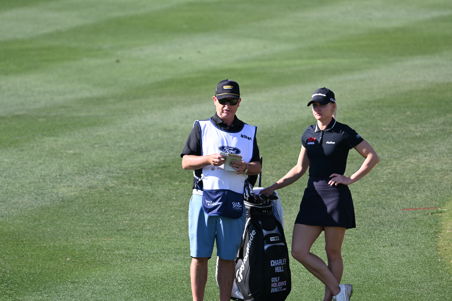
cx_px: 226
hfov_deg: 3.4
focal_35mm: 600
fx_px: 7533
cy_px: 150
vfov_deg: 2.3
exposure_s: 1/640
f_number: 5.6
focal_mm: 400
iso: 220
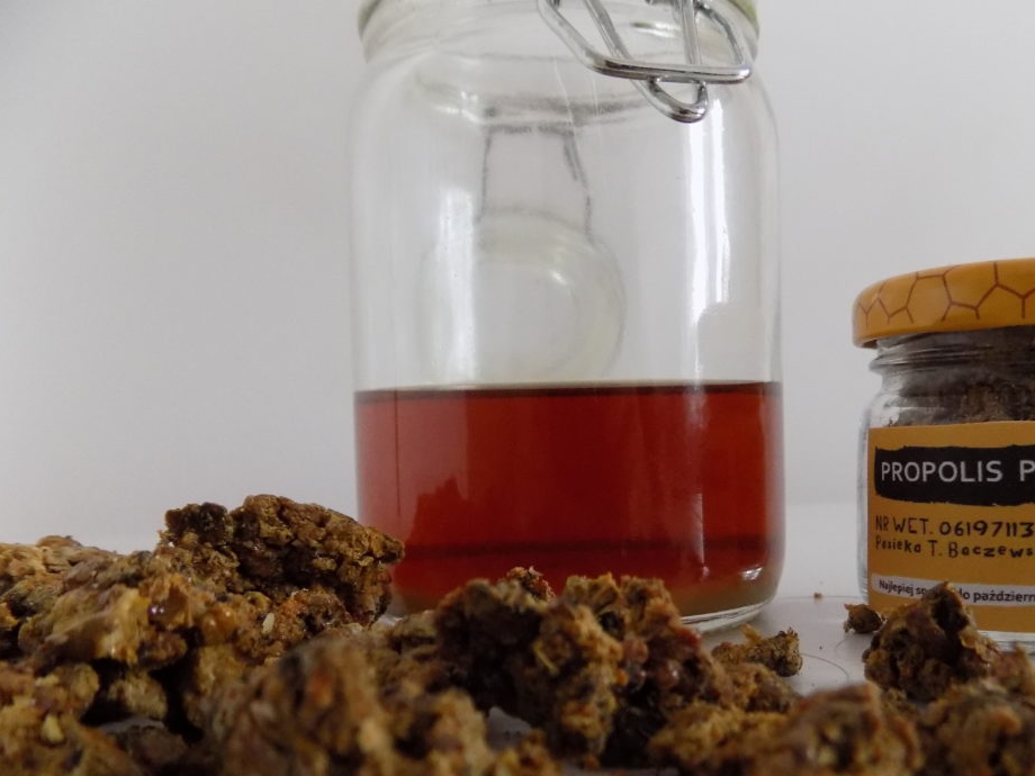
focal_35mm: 30
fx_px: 897
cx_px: 602
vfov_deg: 46.4
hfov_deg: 59.6
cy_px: 489
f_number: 3.1
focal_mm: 4
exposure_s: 1/5
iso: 400
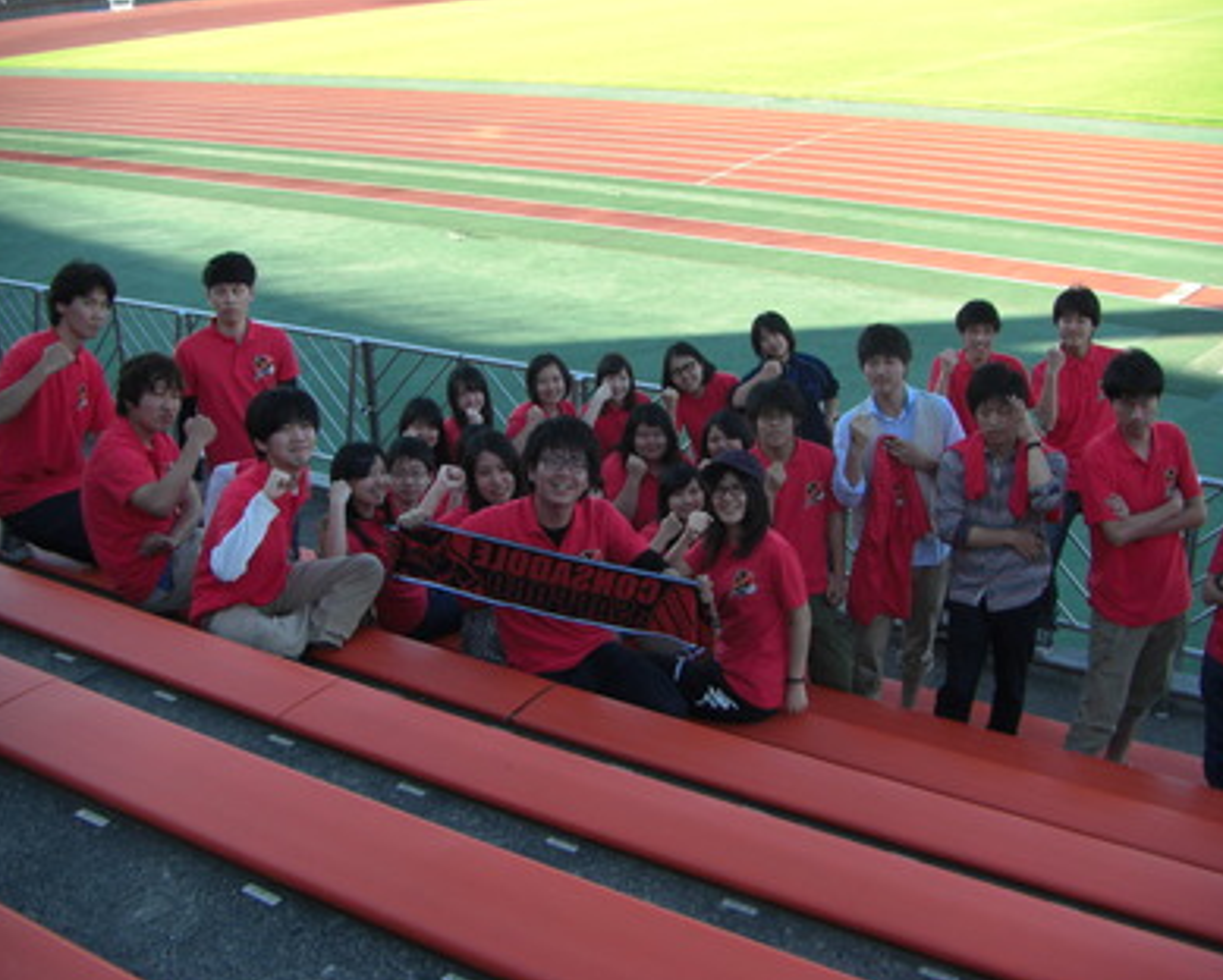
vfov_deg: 37.4
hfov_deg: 45.7
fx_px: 1449
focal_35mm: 40
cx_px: 632
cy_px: 492
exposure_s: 1/80
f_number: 3.4
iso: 64
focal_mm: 6.3
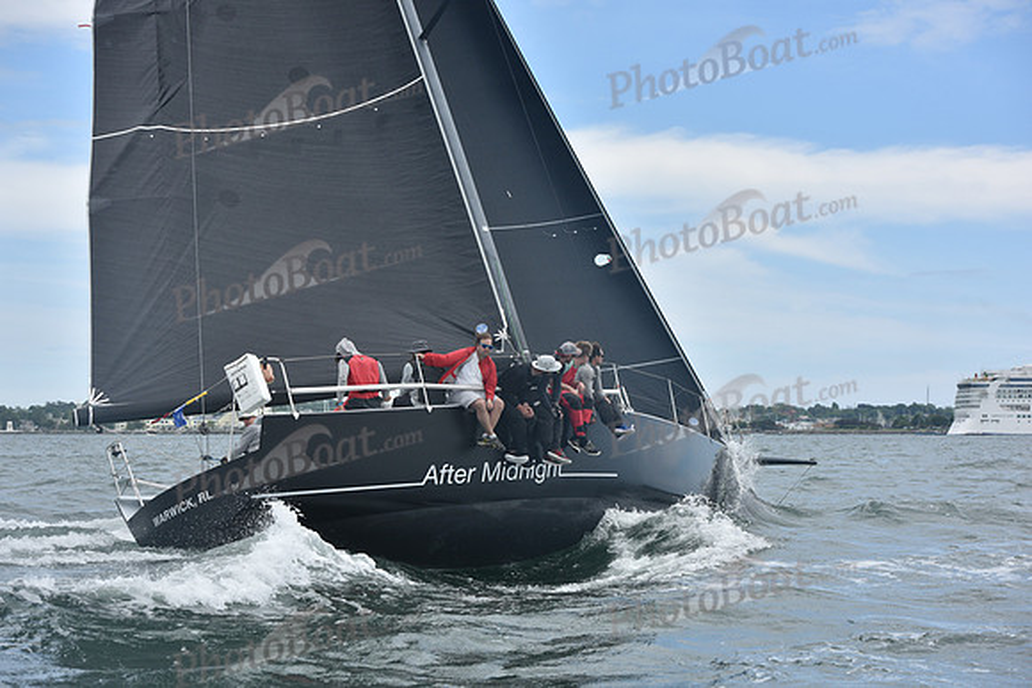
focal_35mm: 70
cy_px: 344
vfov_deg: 19.5
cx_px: 516
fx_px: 2007
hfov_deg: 28.8
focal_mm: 70
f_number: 5.6
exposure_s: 1/1000
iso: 250
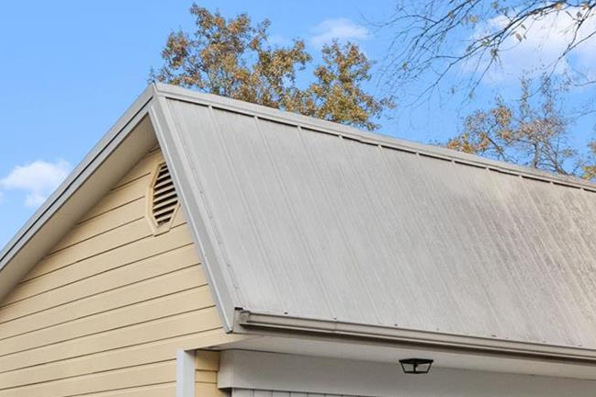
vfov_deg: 17.6
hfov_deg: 27.3
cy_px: 474
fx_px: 1224
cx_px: 344
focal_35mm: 74
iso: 400
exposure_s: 1/320
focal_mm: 15
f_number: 7.1
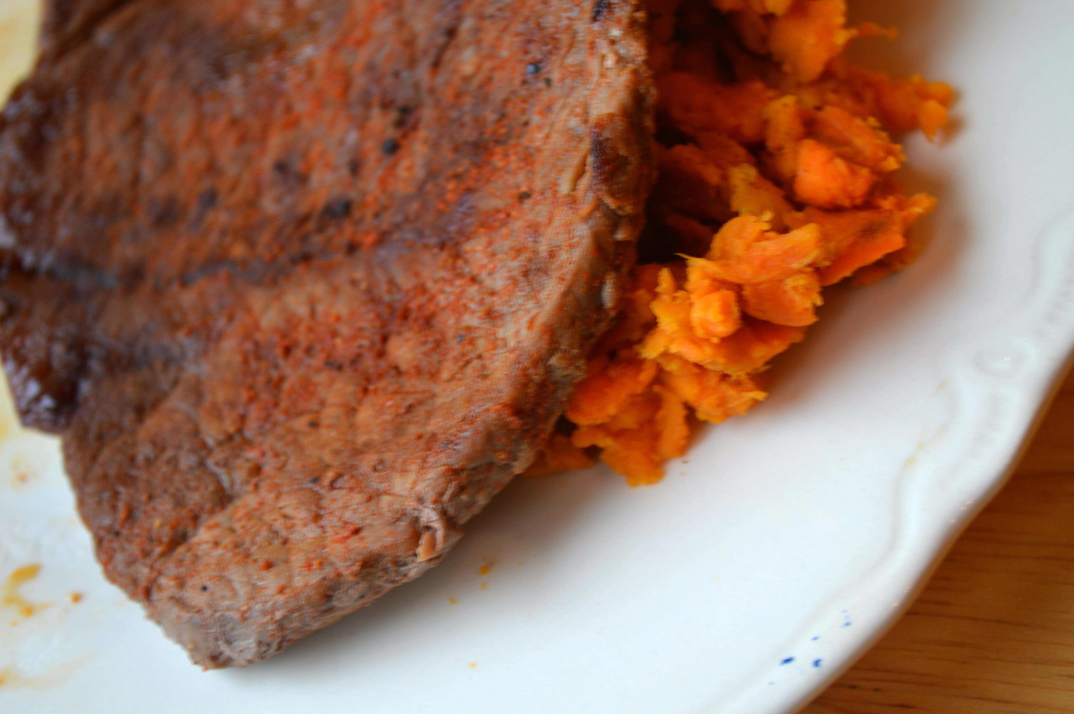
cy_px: 357
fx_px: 2057
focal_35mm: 69
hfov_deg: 29.3
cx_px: 537
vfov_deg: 19.7
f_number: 5.3
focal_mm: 46
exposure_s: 1/25
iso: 400
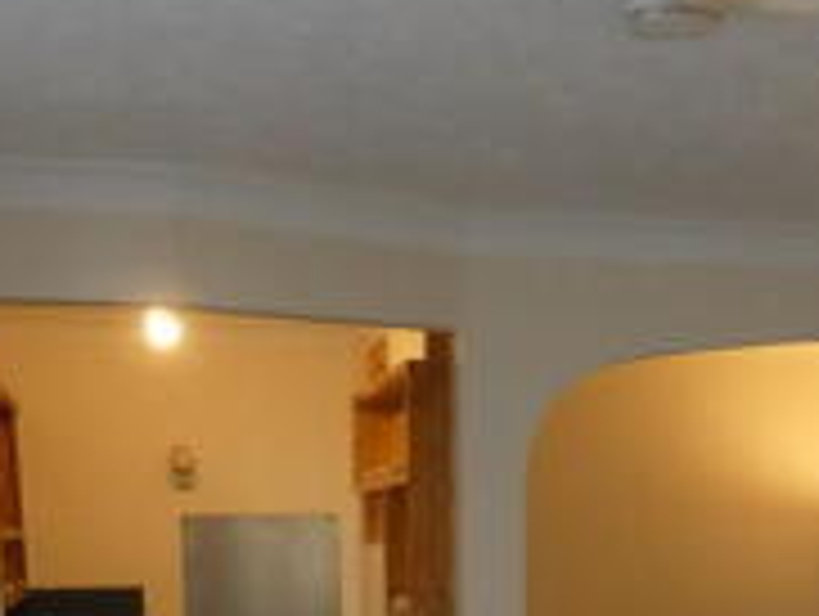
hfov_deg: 30.2
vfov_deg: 20.0
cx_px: 470
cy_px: 915
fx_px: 1516
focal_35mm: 64
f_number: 2.8
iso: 320
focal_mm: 3.6
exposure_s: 1/60
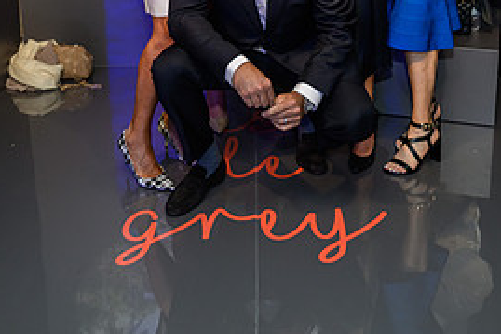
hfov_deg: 36.9
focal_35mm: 54
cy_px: -18
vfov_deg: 23.7
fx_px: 751
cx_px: 278
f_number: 2.8
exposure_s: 1/160
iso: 1600
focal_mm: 25
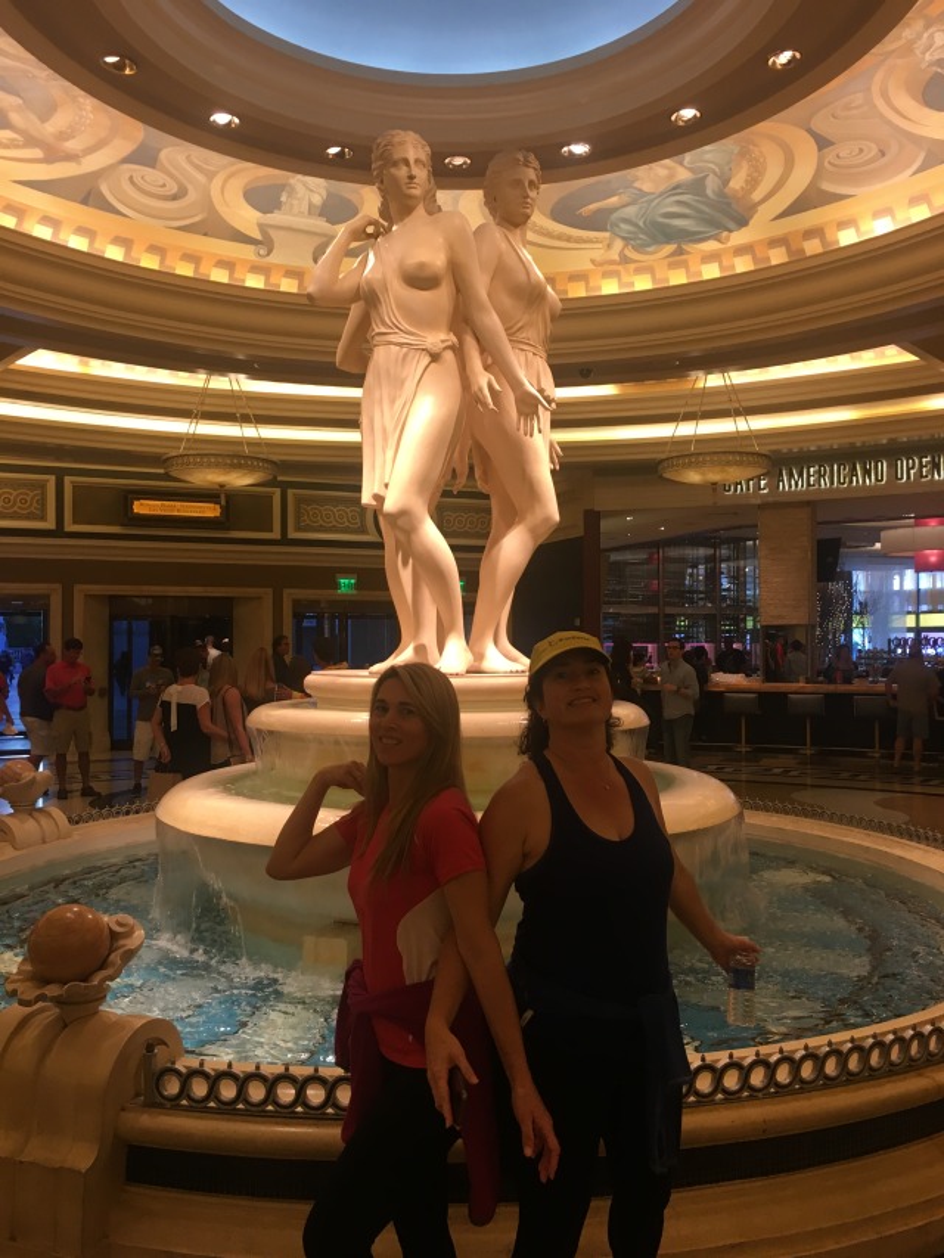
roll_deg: +0.9
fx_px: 1054
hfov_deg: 48.2
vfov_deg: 61.7
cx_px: 472
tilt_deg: +2.0
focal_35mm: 29
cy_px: 629
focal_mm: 4.15
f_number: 2.2
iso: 64
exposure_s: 1/30
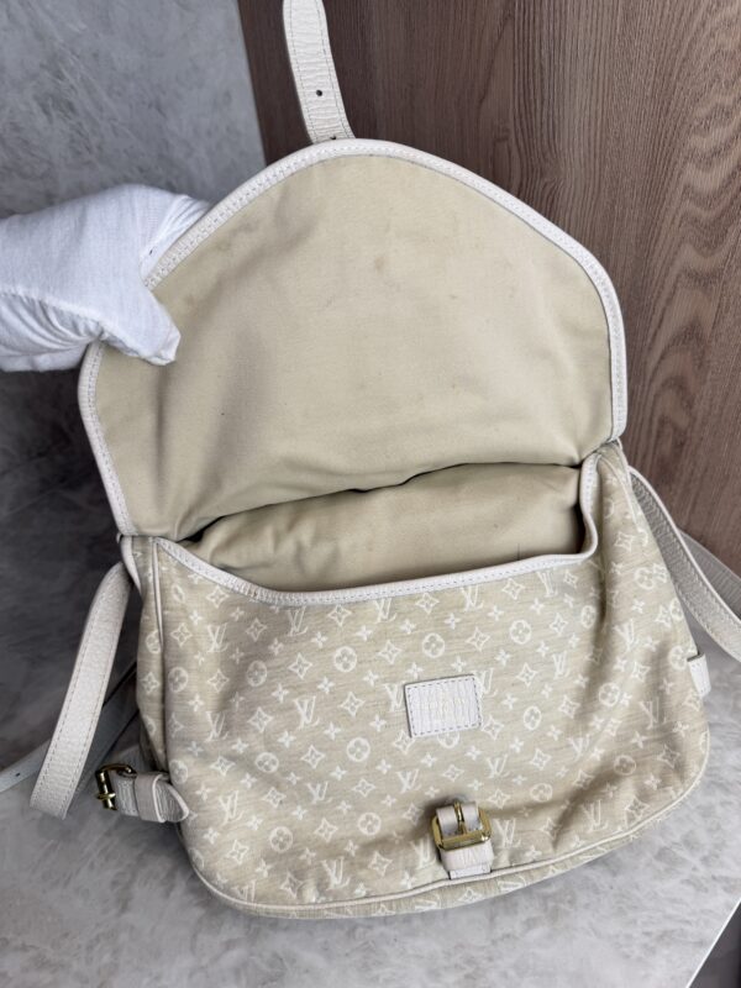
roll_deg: +7.0
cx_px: 370
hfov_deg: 56.8
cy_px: 494
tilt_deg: -40.8
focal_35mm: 24
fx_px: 685
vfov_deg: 71.6
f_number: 1.78
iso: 64
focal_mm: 6.76
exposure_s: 1/156
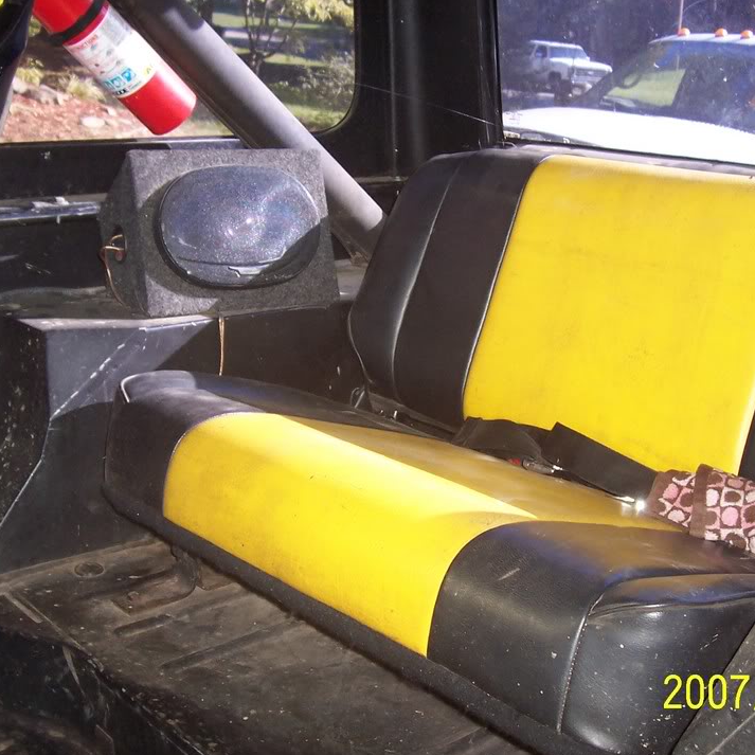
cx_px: 401
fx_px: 1160
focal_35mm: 47
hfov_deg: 36.0
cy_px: 388
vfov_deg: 36.1
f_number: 2.8
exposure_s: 1/60
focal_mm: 5.6
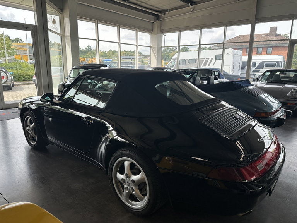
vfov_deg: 56.8
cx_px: 148
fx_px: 206
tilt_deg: -11.8
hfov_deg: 71.6
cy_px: 112
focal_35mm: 24
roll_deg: -0.7
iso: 80
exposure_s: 1/704
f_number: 1.78
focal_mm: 6.86
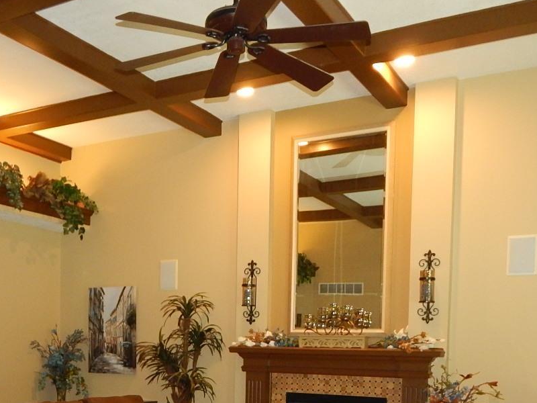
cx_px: 199
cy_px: 388
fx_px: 683
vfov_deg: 30.9
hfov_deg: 42.6
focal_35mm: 44
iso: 360
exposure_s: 1/30
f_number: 3
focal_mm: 4
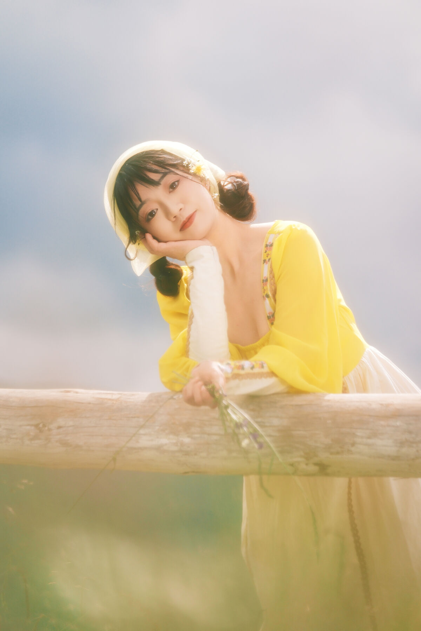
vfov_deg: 9.8
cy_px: 316
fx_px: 3683
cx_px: 210
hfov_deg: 6.5
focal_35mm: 210
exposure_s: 1/1600
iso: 250
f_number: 2.8
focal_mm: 140
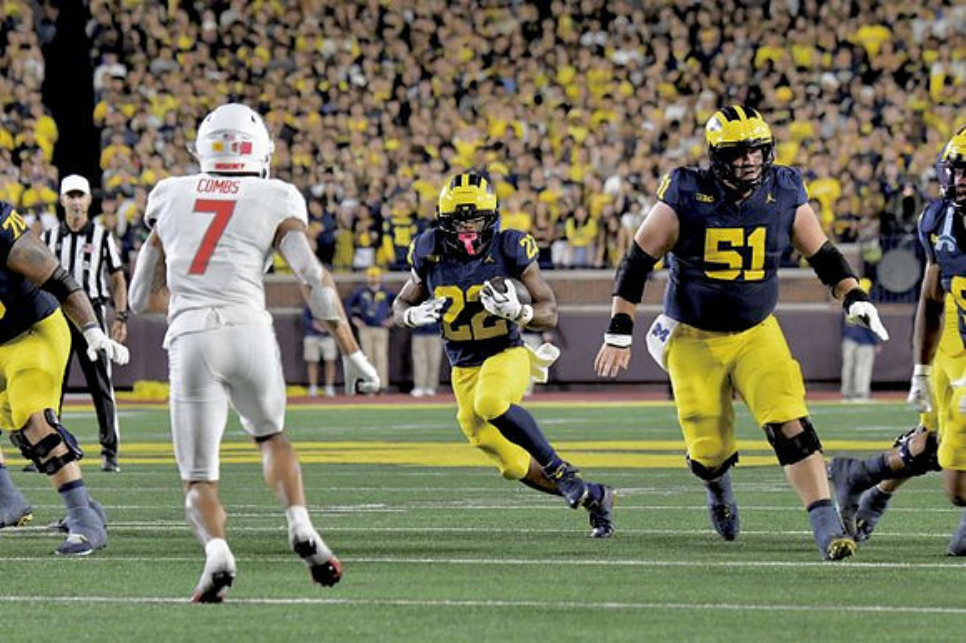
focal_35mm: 315
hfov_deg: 6.5
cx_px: 483
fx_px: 8447
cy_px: 322
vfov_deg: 4.4
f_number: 5.3
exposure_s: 1/640
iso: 5000
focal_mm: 210
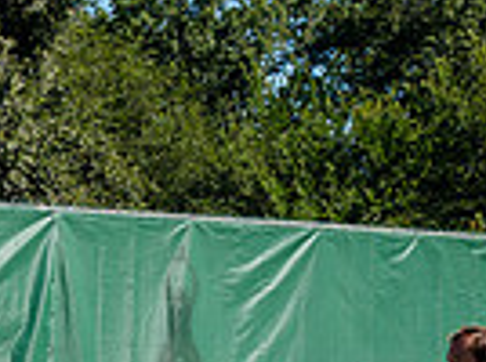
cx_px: -270
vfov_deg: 7.8
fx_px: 2621
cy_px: 565
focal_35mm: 187
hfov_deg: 10.2
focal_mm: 27
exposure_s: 1/1250
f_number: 4
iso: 200
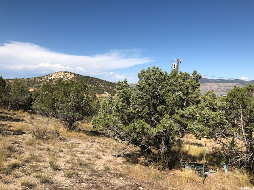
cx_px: 127
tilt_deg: -2.4
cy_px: 95
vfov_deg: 49.7
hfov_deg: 63.4
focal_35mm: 28
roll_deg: -1.5
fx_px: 205
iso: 25
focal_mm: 3.99
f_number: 1.8
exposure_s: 1/2433
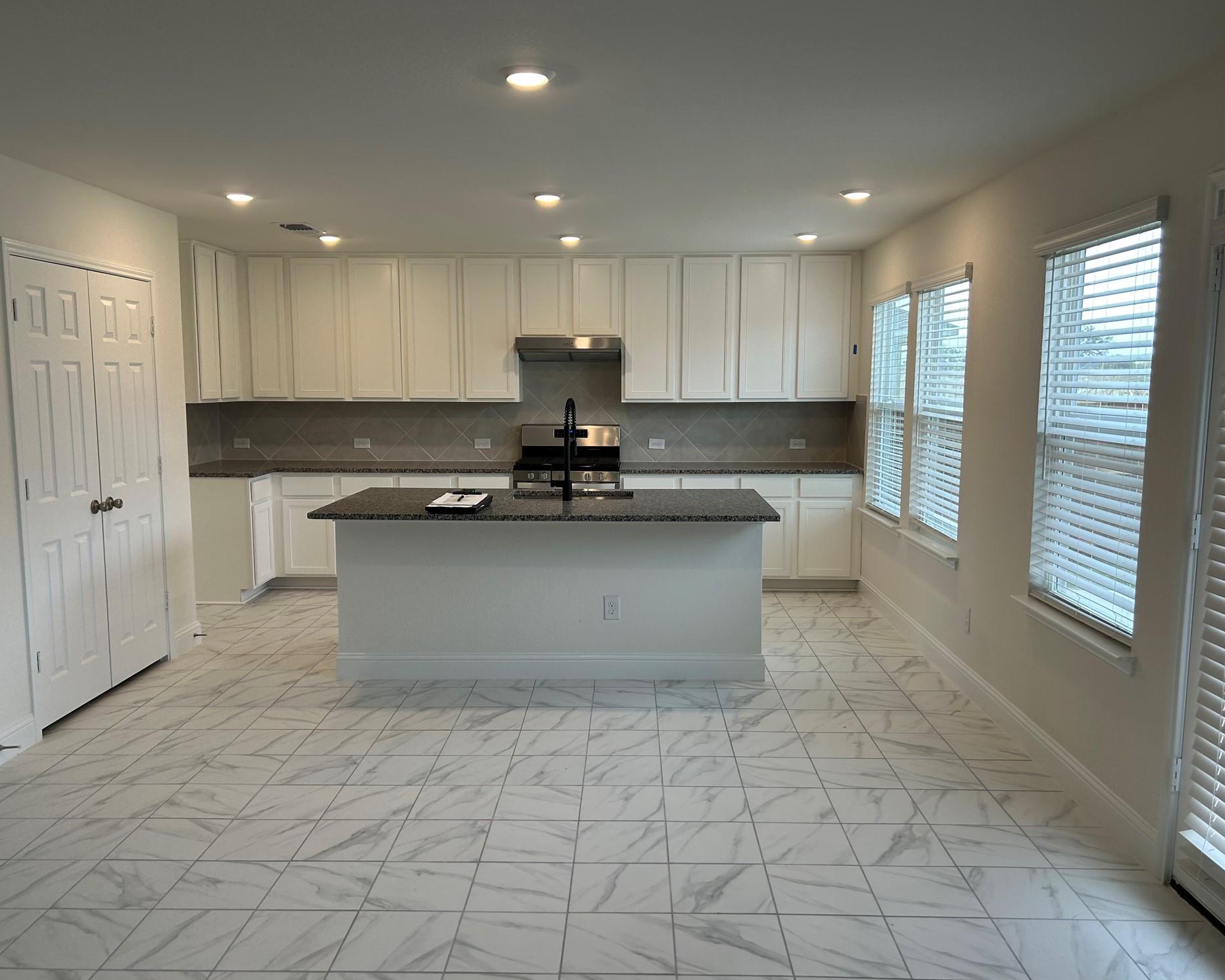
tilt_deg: -6.0
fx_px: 1015
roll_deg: +1.7
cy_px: 488
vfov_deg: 51.5
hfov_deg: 62.2
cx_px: 616
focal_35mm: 28
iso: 40
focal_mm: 5.7
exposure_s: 1/141
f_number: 1.5
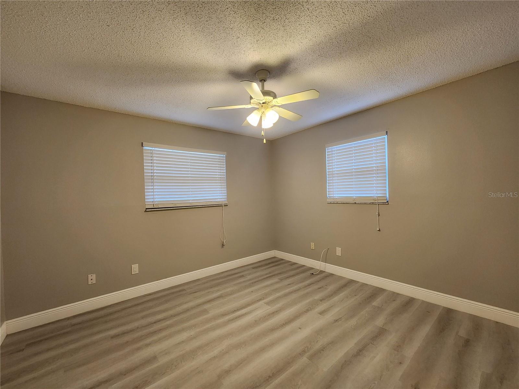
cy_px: 194
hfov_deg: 106.2
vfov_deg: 89.9
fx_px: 195
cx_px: 260
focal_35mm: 13
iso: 320
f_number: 2.2
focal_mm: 2.2
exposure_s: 1/60
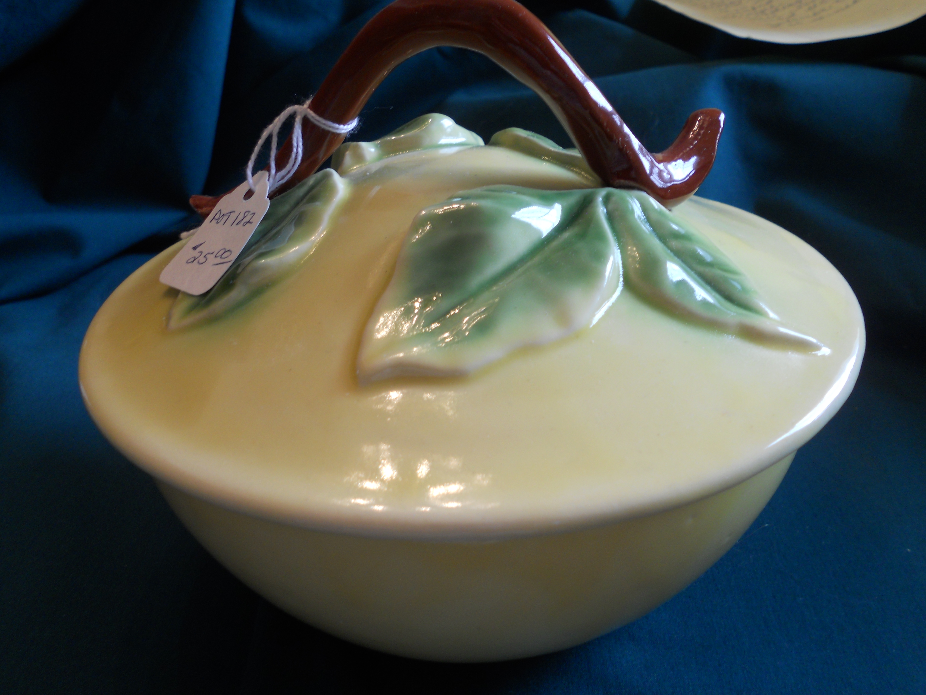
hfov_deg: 56.8
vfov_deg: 44.2
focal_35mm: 32
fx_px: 856
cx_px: 463
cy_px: 348
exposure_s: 1/30
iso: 100
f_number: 3.5
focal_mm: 5.8
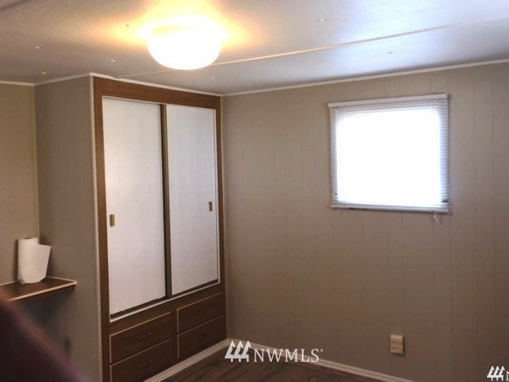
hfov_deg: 56.8
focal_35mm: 32
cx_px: 274
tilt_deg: -1.5
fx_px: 471
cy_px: 174
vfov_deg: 44.1
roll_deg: +0.6
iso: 32
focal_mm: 4.15
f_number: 2.2
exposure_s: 1/40
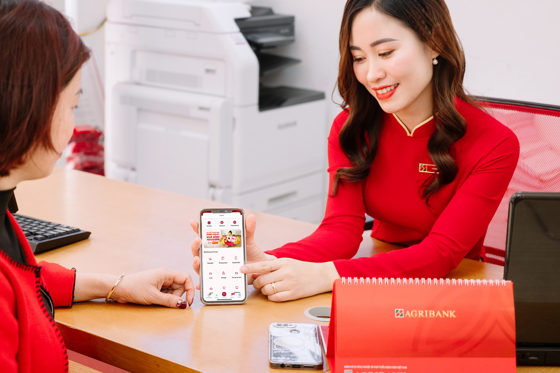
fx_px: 777
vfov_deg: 27.0
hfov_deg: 39.6
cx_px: 248
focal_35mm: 50
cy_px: 183
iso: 400
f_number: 4
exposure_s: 1/125
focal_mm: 40
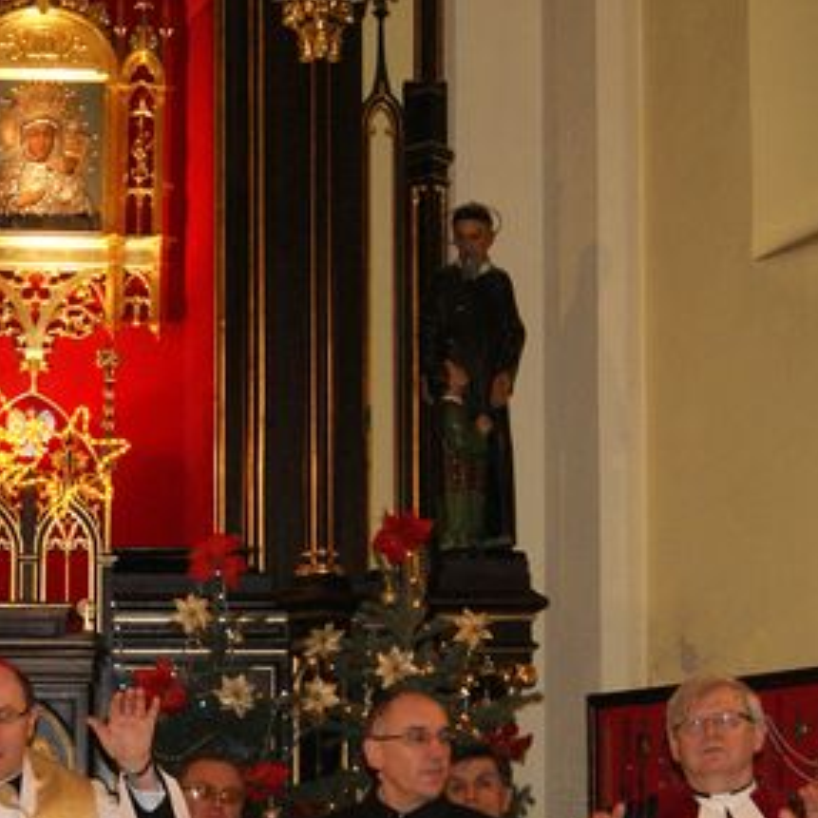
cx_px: 14
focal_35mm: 99
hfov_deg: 17.2
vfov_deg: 17.5
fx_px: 2647
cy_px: 549
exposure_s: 1/60
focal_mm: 28
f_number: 5.6
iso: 400
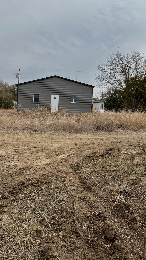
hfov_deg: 35.3
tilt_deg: -1.5
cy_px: 129
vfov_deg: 59.5
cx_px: 48
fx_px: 227
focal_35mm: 33
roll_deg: -1.8
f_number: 1.78
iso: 64
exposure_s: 1/2660
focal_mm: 6.76
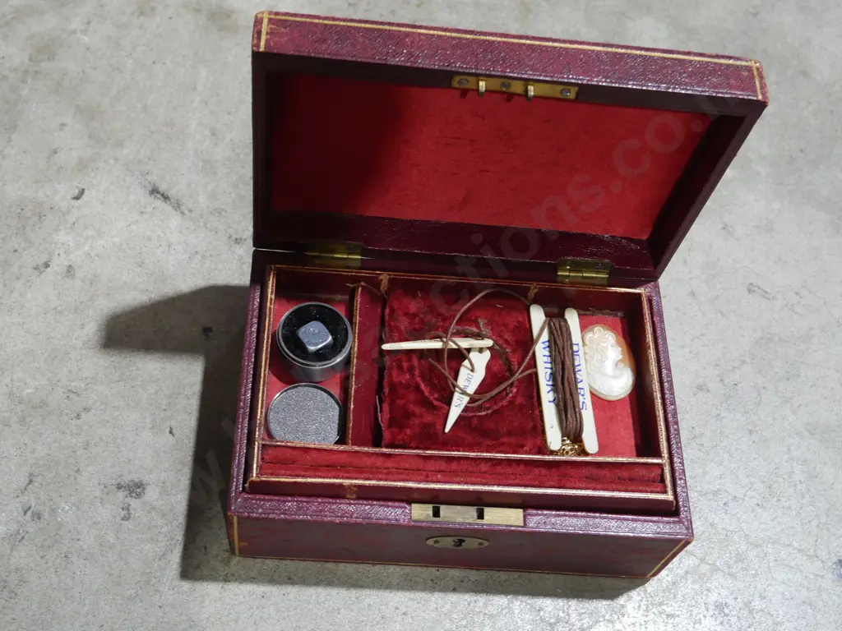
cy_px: 316
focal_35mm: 42
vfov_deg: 34.3
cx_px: 421
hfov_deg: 44.8
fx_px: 1022
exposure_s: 1/60
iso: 800
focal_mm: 21
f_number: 5
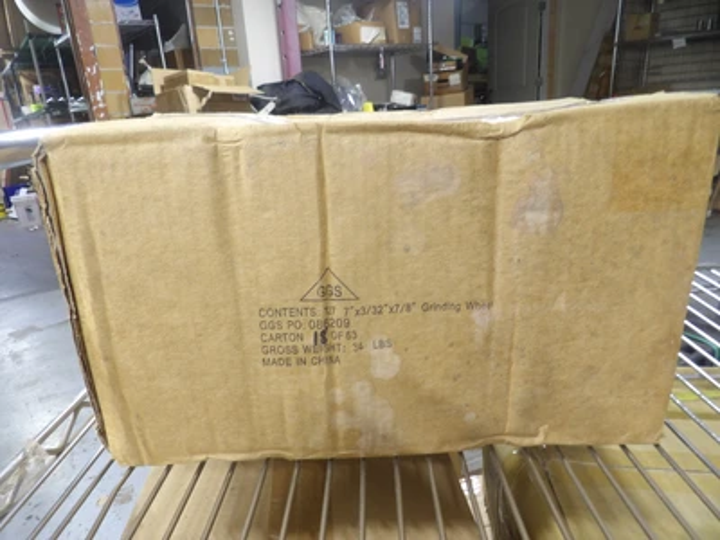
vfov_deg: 56.8
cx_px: 360
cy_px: 270
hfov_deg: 71.6
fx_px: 499
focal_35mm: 24
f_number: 3.2
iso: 200
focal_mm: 4.3
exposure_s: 1/25
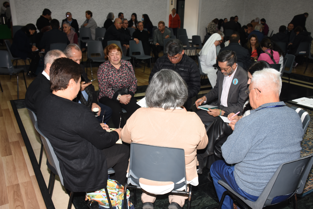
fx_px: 287
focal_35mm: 33
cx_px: 156
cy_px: 104
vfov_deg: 40.0
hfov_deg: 57.2
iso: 250
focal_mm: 22
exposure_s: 1/80
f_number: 5.6
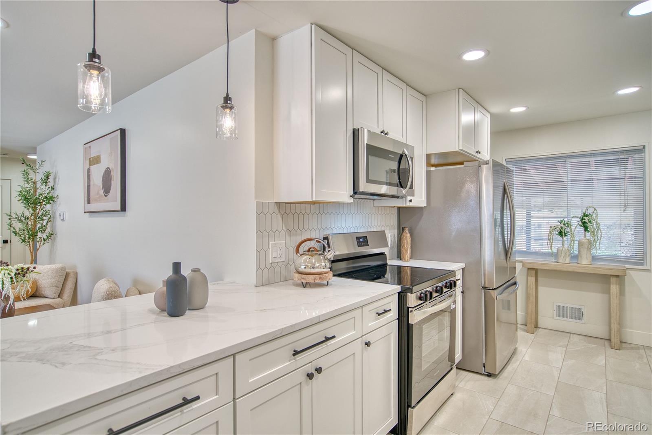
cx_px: 326
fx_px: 326
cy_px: 218
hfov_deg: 90.0
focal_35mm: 18
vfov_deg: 67.4
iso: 500
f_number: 4
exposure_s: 1/100
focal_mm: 18
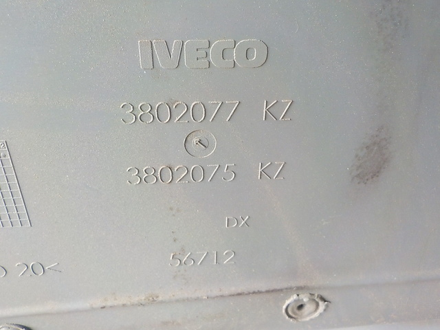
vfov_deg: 46.8
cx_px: 220
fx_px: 381
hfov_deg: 60.0
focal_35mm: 30
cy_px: 165
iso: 320
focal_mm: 4.1
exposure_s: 1/30
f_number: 3.3
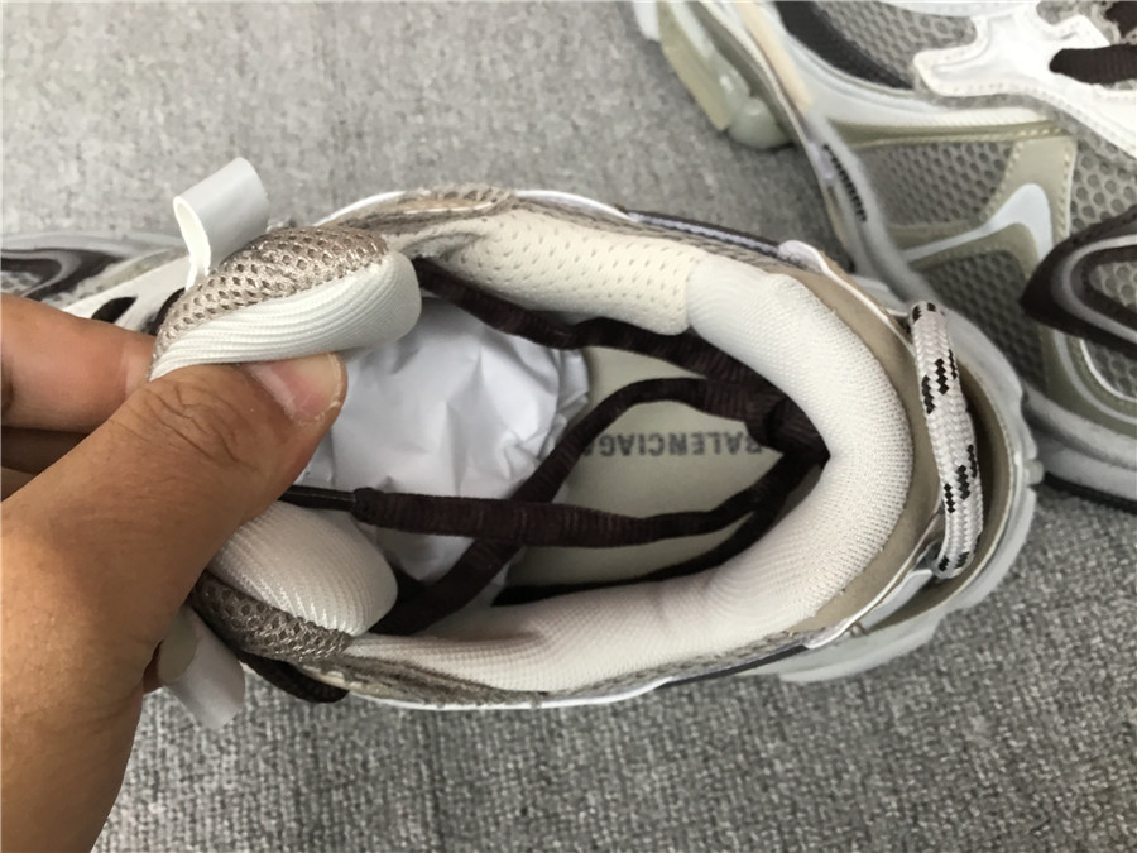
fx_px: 1018
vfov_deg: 45.4
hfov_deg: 58.4
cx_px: 568
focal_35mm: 31
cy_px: 426
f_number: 2.4
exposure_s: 1/33
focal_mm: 3.3
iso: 40
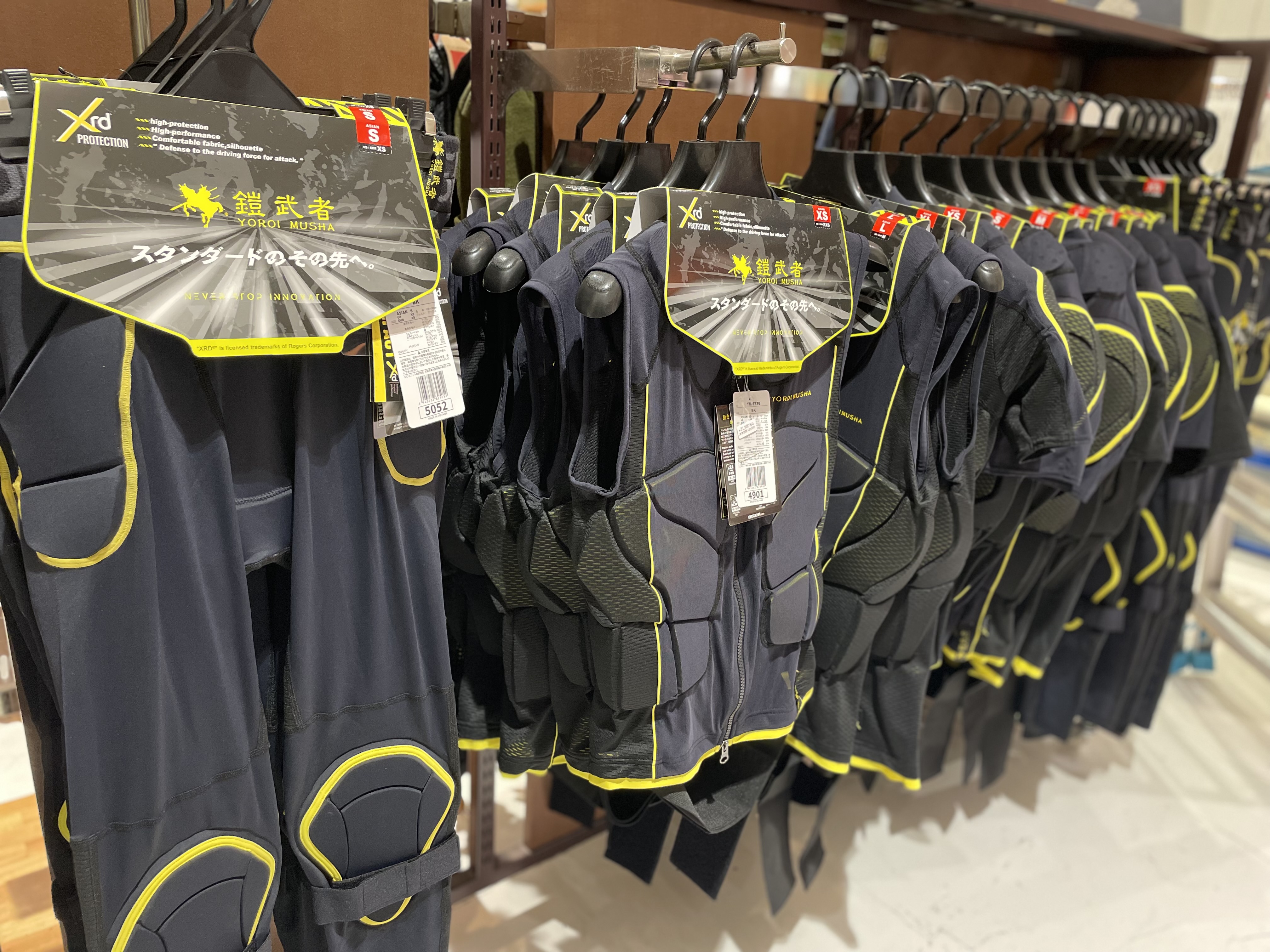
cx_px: 635
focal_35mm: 26
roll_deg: -2.7
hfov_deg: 67.3
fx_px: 954
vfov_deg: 53.1
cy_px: 476
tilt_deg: -20.4
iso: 320
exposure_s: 1/60
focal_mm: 4.2
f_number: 1.6
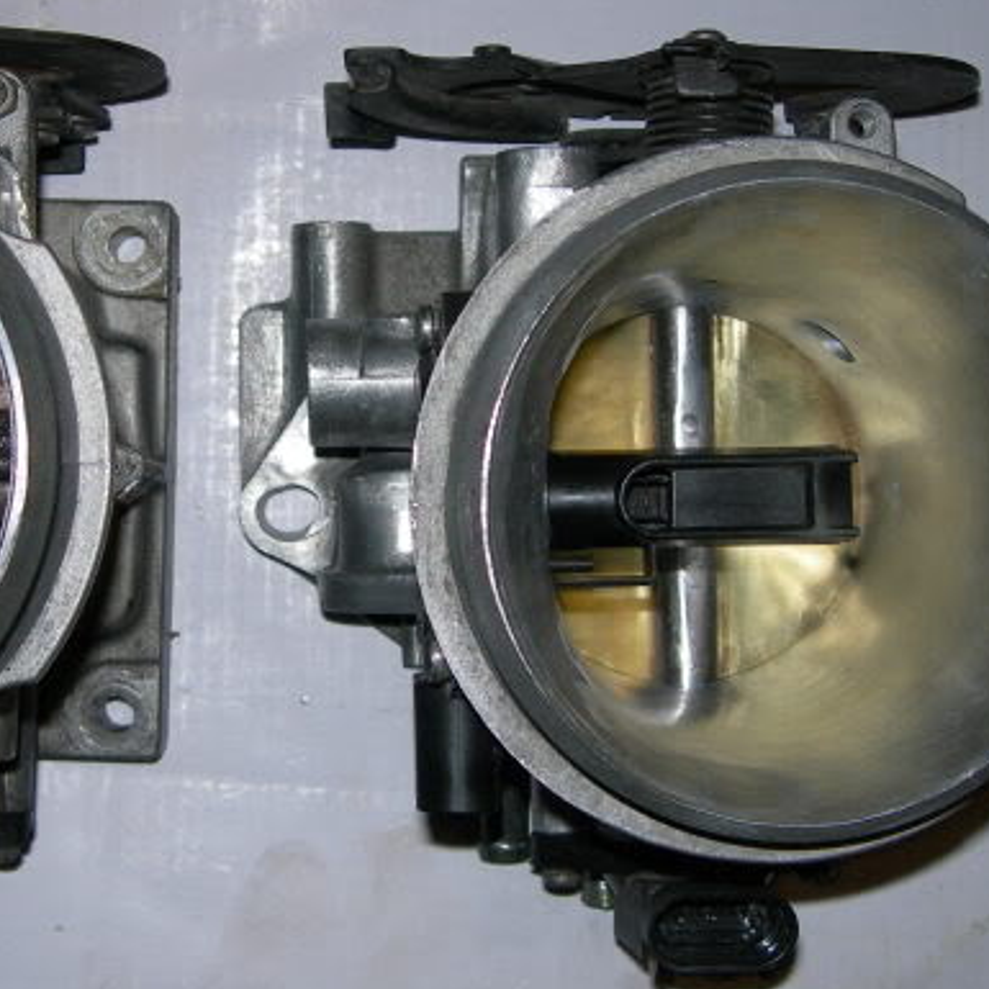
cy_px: 442
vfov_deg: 25.7
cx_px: 326
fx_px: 2166
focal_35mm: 67
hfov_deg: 25.6
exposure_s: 1/60.1
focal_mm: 7.8
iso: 50
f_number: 2.8
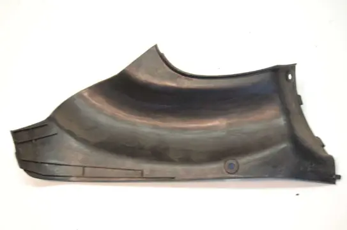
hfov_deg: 31.9
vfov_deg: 21.5
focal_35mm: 63
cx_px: 174
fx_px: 606
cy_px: 115
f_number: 5.3
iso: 560
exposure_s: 1/30
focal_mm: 42
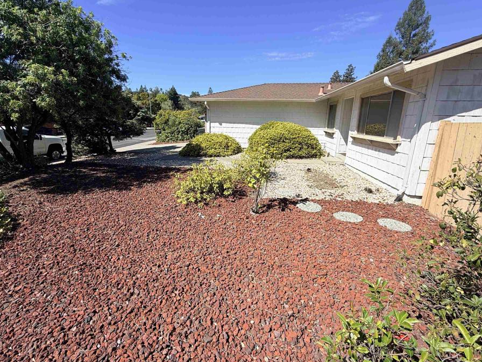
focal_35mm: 16
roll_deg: -0.8
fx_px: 223
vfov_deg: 78.0
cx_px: 232
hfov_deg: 94.5
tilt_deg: -12.1
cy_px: 170
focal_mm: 2.22
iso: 25
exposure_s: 1/770
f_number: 2.2
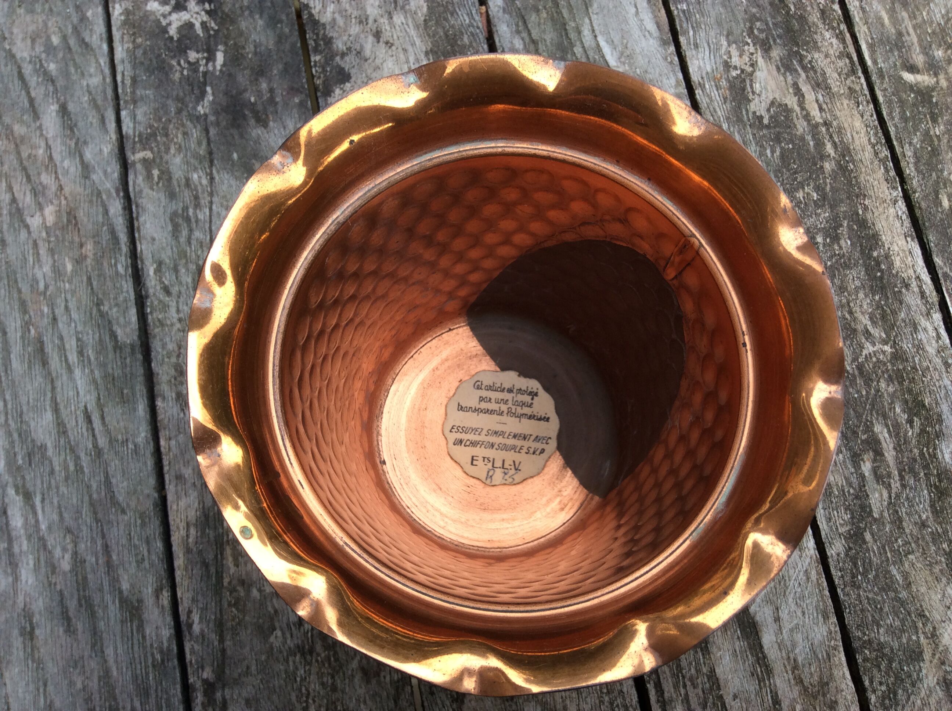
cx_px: 476
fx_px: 879
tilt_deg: -77.2
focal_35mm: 32
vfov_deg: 44.1
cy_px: 356
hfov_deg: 56.9
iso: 32
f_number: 2.4
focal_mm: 3.3
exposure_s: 1/191
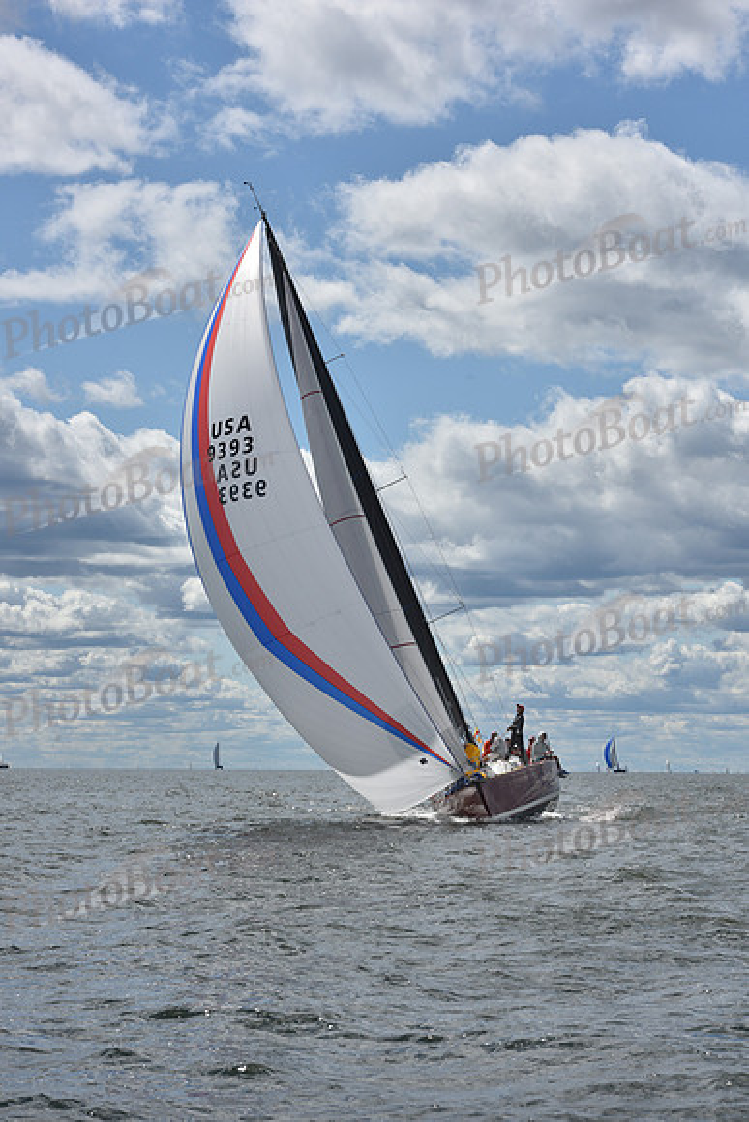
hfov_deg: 14.9
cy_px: 561
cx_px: 374
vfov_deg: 22.1
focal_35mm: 92
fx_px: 2869
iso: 250
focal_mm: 92
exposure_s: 1/800
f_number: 13
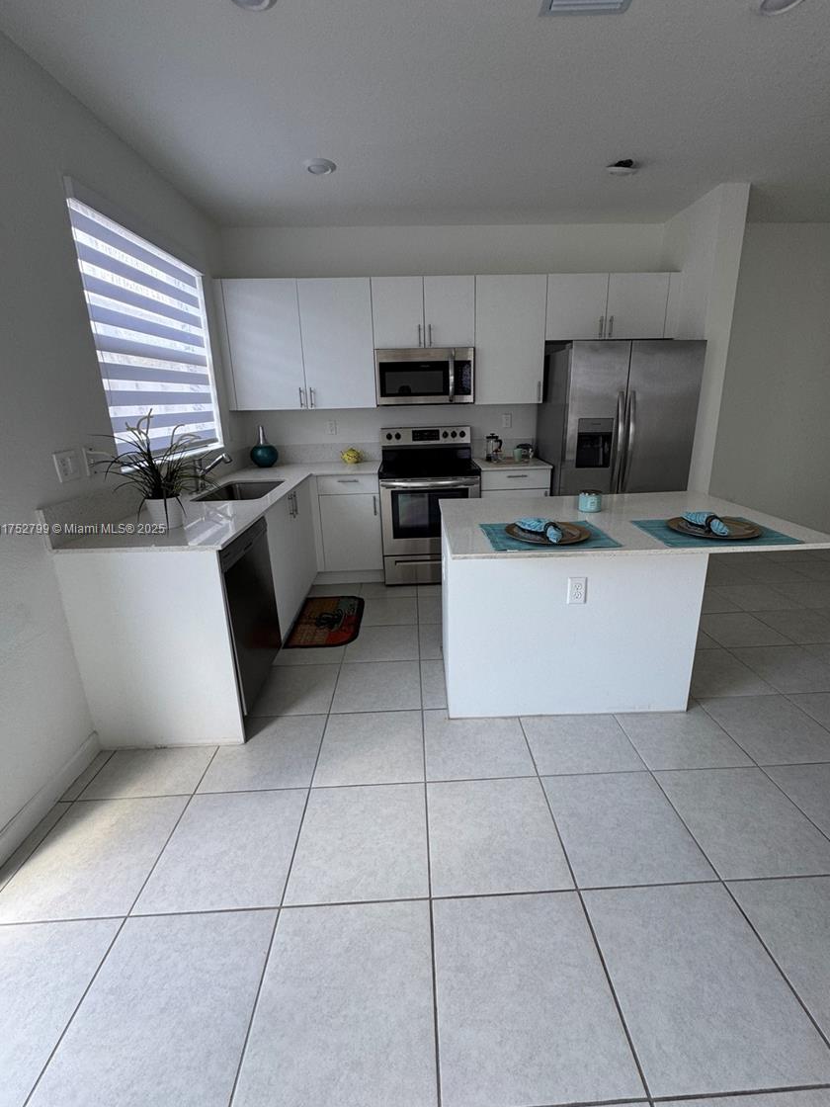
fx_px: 480
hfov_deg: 81.7
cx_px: 429
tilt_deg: -15.2
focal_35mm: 15
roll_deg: +1.7
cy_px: 530
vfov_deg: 98.1
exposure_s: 1/99
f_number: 2.2
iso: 125
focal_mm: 2.22
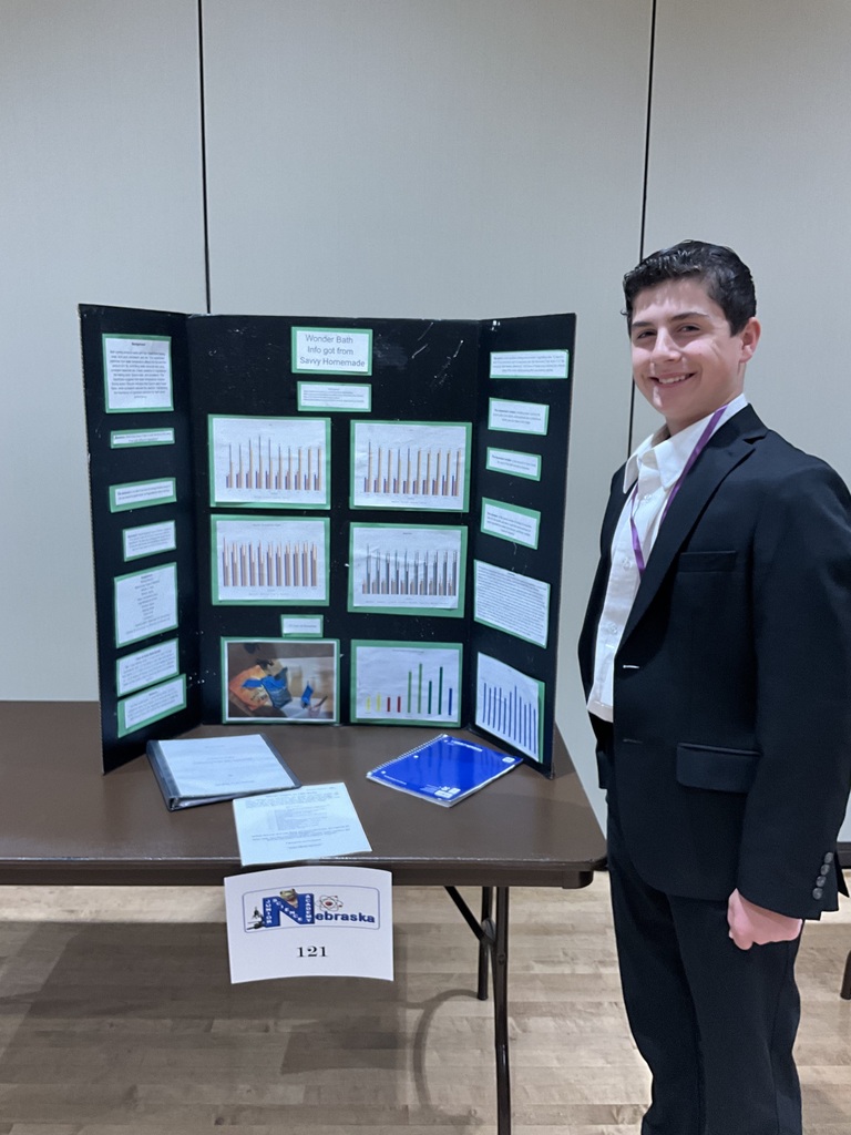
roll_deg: -0.9
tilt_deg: -11.3
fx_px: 951
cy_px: 568
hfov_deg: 48.2
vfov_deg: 61.7
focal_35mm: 29
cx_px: 426
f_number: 1.8
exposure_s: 1/60
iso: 125
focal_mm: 3
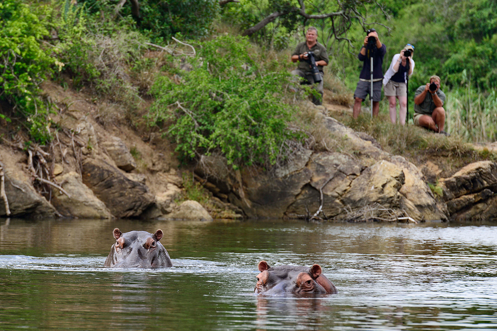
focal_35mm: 280
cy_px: 166
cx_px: 248
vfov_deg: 4.9
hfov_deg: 7.4
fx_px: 3865
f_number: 9
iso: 500
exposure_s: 1/320
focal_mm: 280
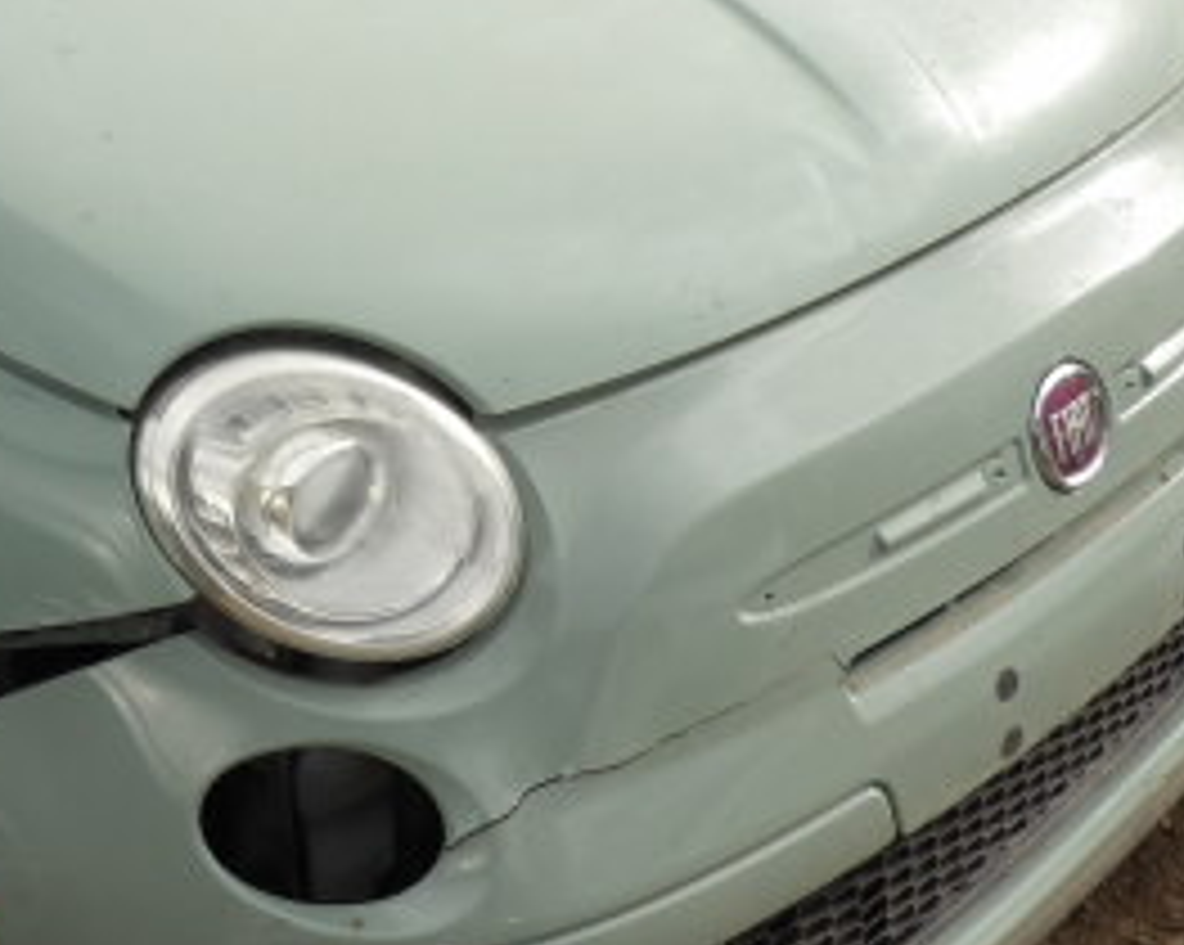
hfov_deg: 32.1
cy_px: 162
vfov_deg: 26.1
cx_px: 221
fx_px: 1996
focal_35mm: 57
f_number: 5.6
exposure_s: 1/160
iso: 100
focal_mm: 4.3
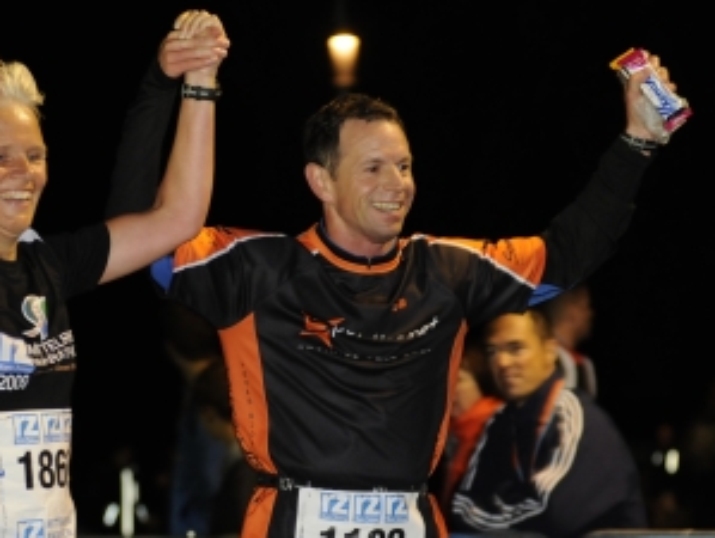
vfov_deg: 9.7
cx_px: 311
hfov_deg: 12.8
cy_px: 296
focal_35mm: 154
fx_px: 3185
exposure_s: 1/160
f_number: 3.2
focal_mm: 80
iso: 1250
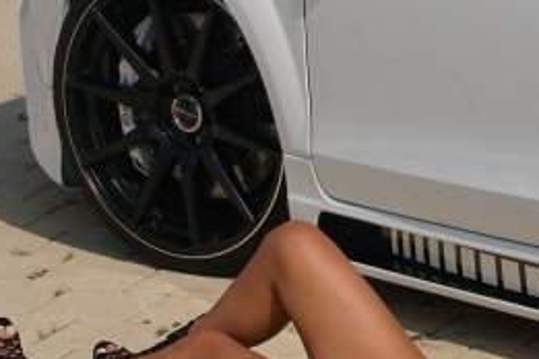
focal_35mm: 500
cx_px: 964
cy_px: 44
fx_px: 7485
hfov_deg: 4.1
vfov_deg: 2.7
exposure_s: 1/1600
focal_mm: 85
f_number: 11
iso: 400
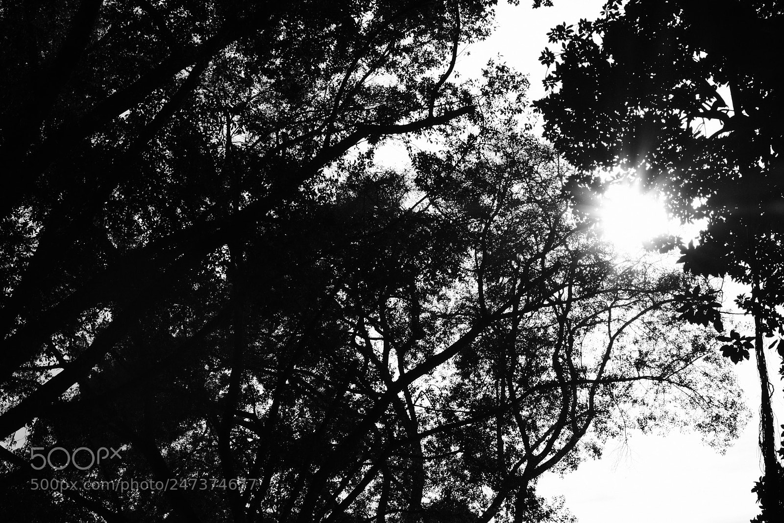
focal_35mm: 53
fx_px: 1154
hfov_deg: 37.5
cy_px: 262
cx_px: 392
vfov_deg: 25.5
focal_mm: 35
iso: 400
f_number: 16
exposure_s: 1/320
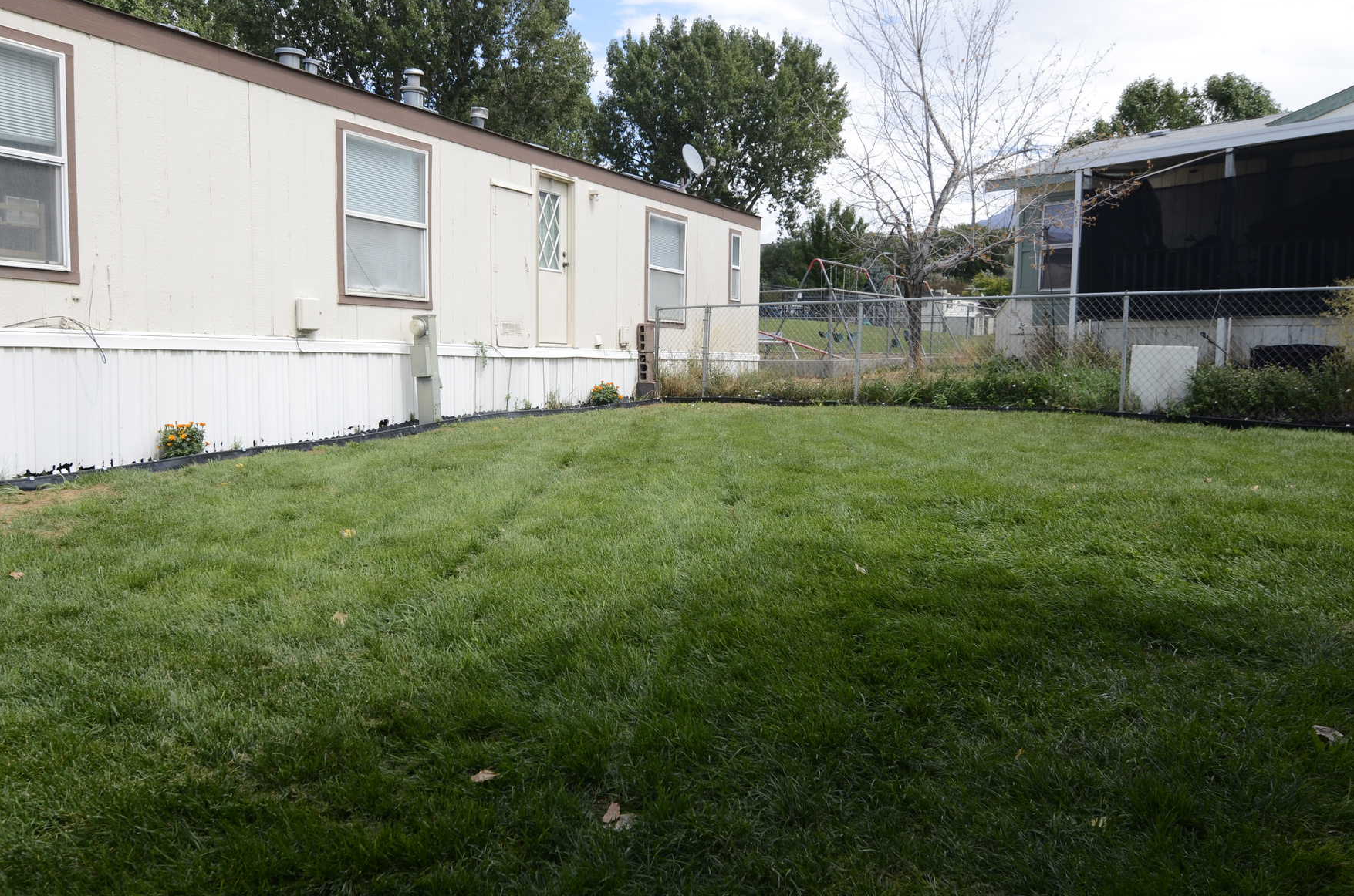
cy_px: 469
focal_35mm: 28
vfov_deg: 46.2
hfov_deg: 65.5
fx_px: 1051
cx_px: 641
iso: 100
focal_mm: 16
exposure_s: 1/200
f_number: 7.1
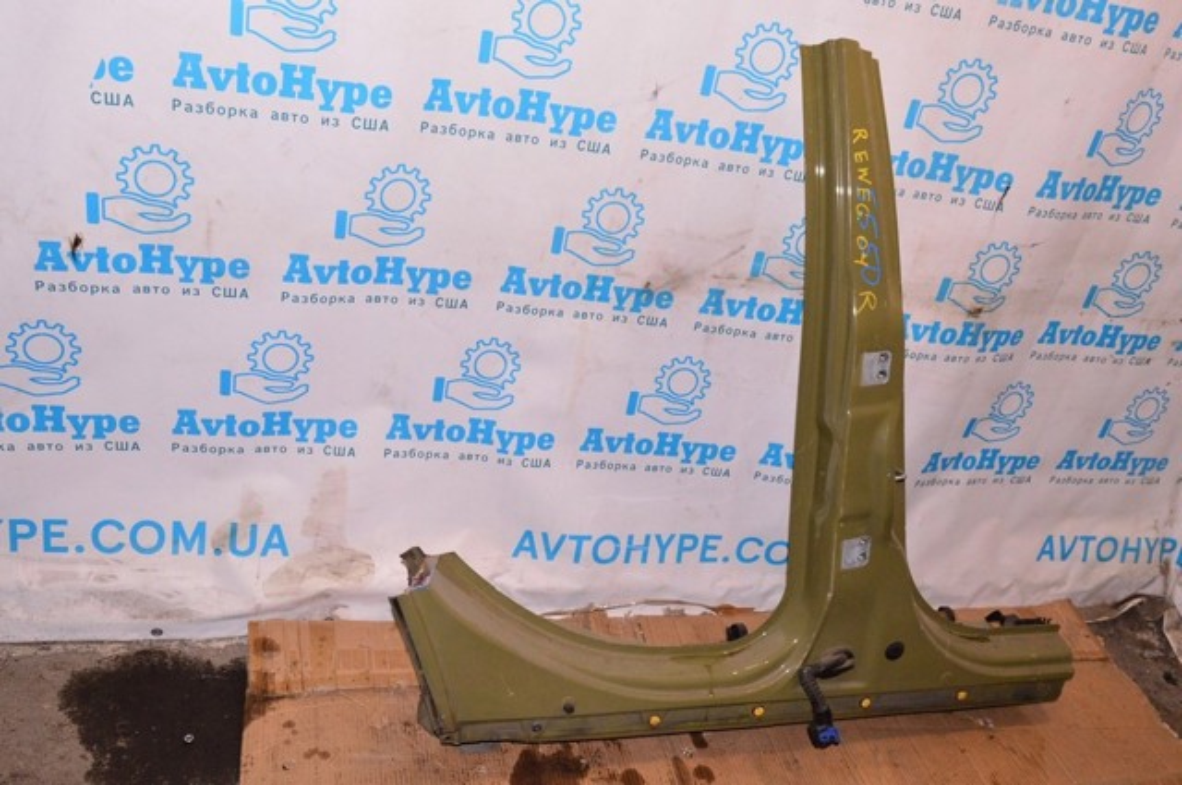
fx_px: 1082
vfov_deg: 39.9
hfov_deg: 57.3
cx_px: 591
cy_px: 392
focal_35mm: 33
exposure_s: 1/160
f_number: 8
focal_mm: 22
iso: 1600
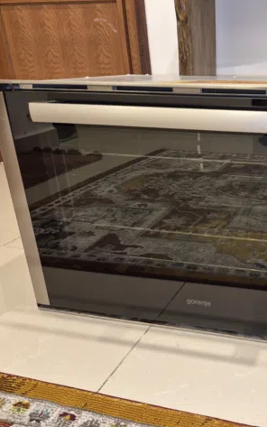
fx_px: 384
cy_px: 214
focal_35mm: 33
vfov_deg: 58.1
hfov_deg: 34.7
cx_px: 270
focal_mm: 5.4
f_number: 1.8
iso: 160
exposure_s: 1/10
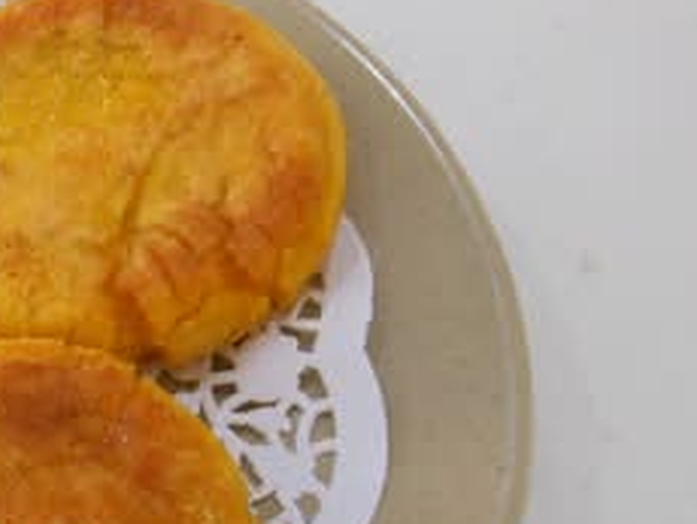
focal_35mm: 84
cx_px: -124
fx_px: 1693
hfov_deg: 21.7
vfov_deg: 17.4
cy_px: 454
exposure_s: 1/30
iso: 400
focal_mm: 6
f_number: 3.5
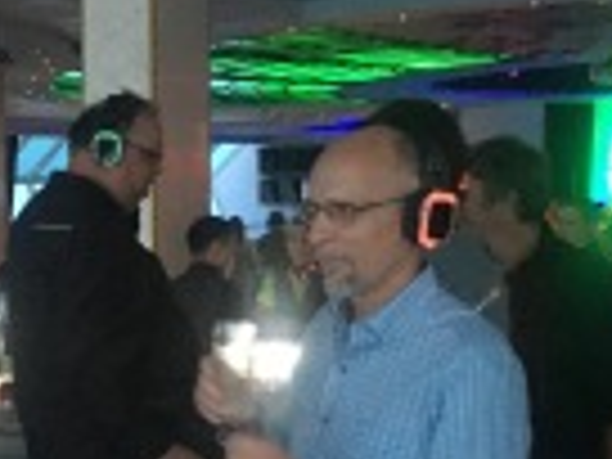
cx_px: 54
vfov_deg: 18.7
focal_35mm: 78
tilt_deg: -6.4
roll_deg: +2.6
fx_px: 1379
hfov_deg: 24.3
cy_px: 374
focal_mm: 4.15
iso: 320
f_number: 2.2
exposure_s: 1/15
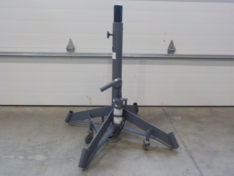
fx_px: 203
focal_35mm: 30
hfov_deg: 59.9
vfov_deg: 46.8
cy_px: 88
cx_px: 117
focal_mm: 4.1
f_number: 3.3
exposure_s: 1/30
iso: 160
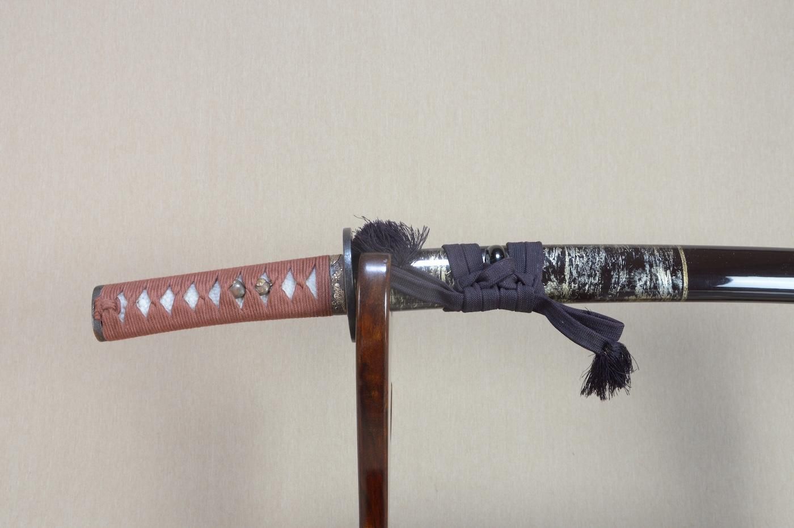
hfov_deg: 62.0
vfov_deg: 43.5
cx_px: 397
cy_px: 264
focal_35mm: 30
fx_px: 661
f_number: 11
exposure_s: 1/1.6
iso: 400
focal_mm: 20
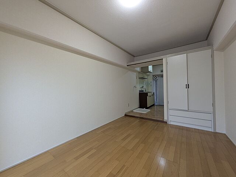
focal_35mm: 14
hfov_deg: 102.1
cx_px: 118
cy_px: 88
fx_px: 95
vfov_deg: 85.7
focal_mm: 1.83
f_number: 2.2
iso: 46
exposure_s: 1/24
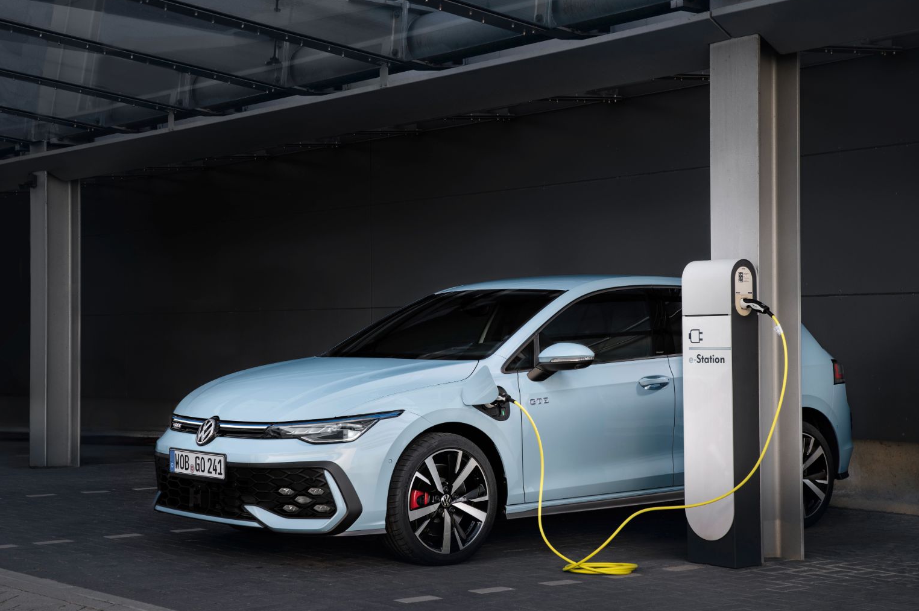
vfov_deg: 21.5
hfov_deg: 31.9
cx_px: 452
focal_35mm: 63
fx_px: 1607
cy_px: 304
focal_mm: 60
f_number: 8
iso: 200
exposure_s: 1/80
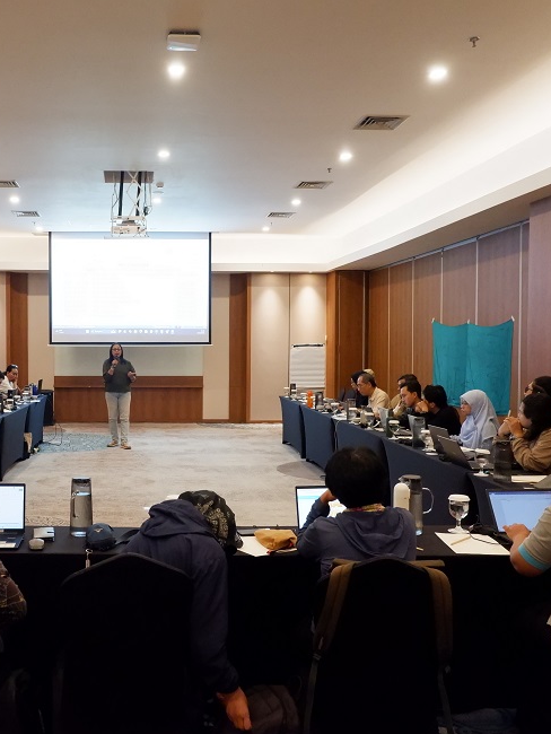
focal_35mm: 34
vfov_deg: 53.9
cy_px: 375
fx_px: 721
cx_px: 150
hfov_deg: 40.8
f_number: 3.5
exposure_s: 1/140
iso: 6400
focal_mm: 15
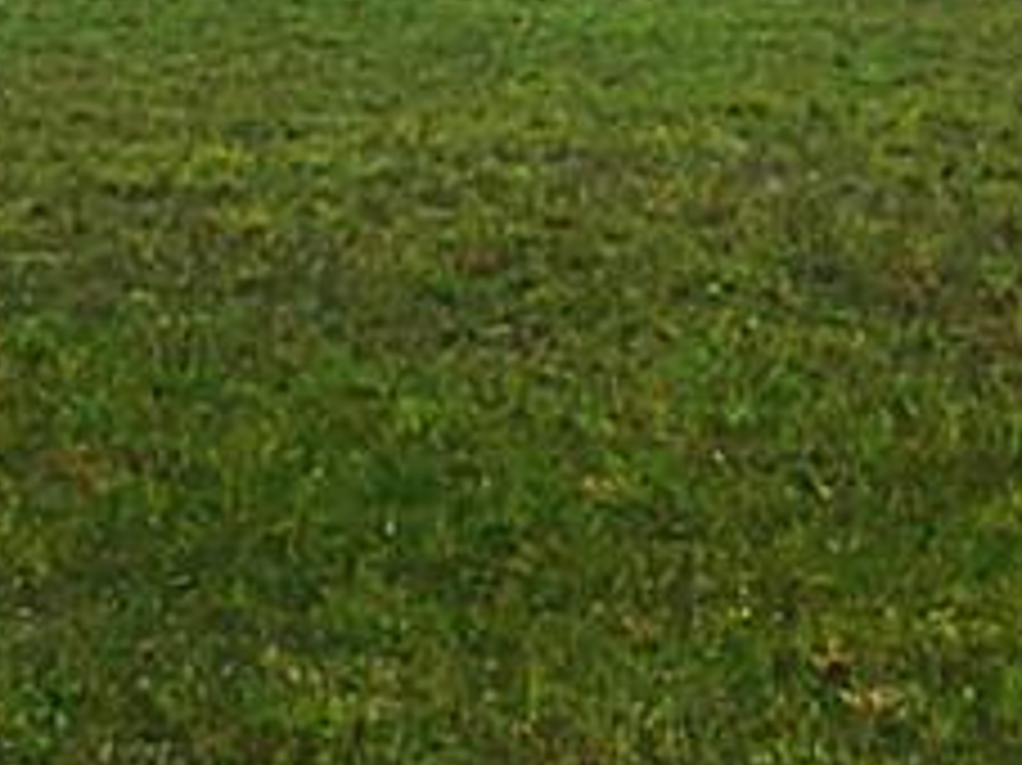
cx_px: 797
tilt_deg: -5.2
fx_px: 3866
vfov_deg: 11.3
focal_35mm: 131
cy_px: 450
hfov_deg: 15.0
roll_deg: +0.6
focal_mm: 4.15
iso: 25
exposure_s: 1/4525
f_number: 2.2
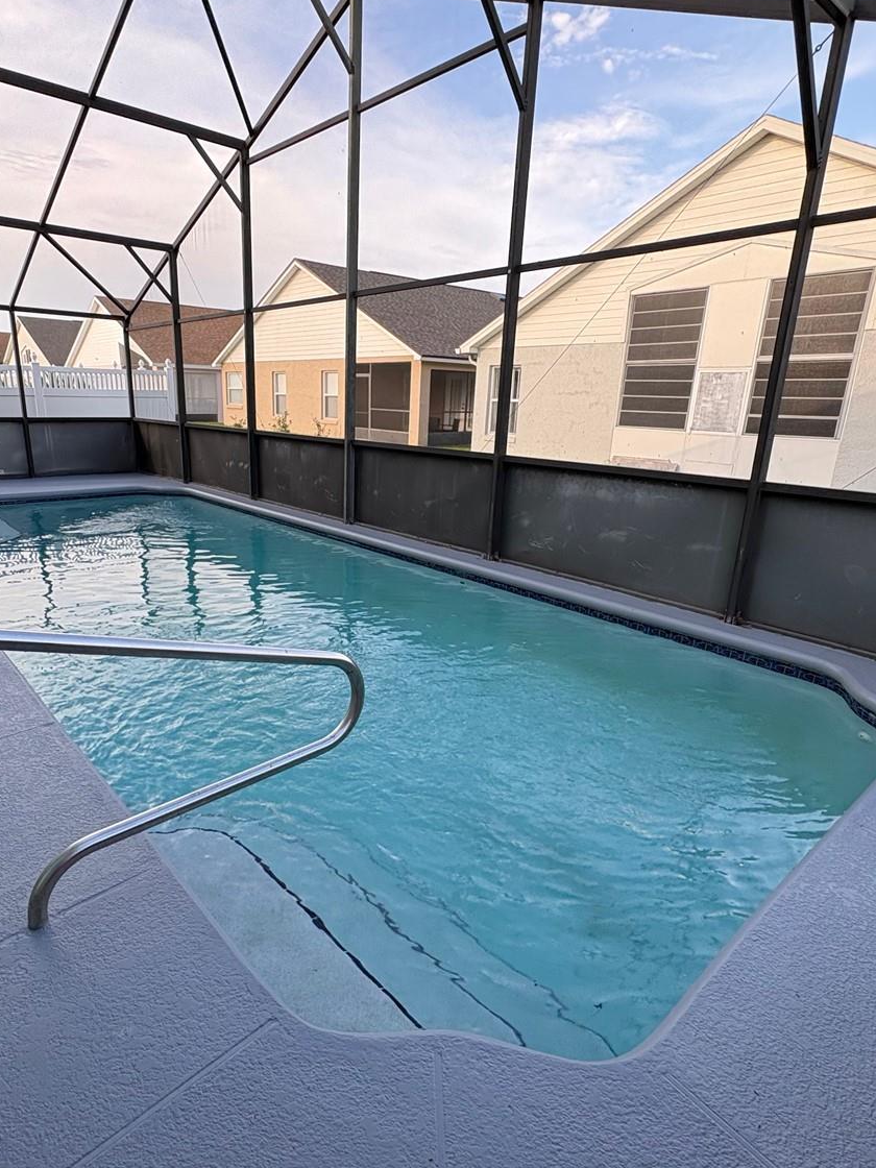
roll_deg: -1.7
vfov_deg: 81.7
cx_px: 376
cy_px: 609
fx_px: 675
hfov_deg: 65.7
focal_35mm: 20
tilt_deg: -17.8
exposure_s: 1/191
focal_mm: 2.22
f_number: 2.2
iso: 50
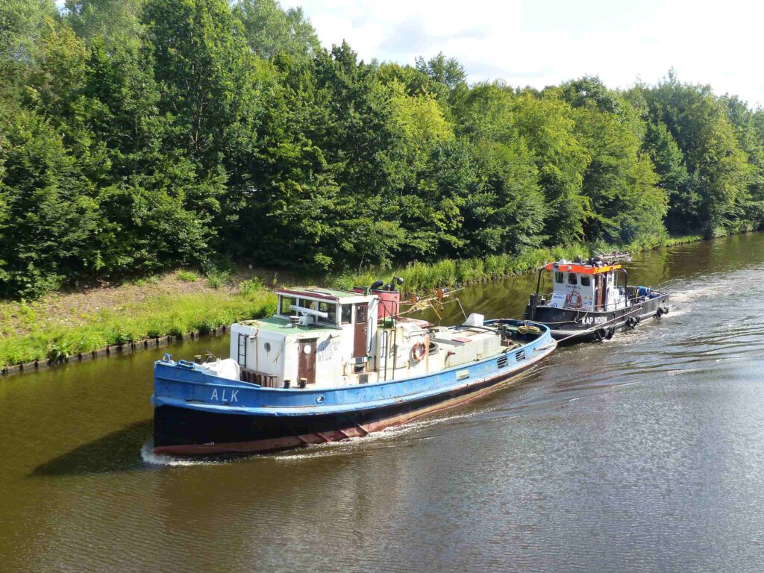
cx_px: 382
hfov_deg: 51.4
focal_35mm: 36
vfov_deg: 39.7
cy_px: 286
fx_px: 795
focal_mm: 6.3
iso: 160
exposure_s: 1/500
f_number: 4
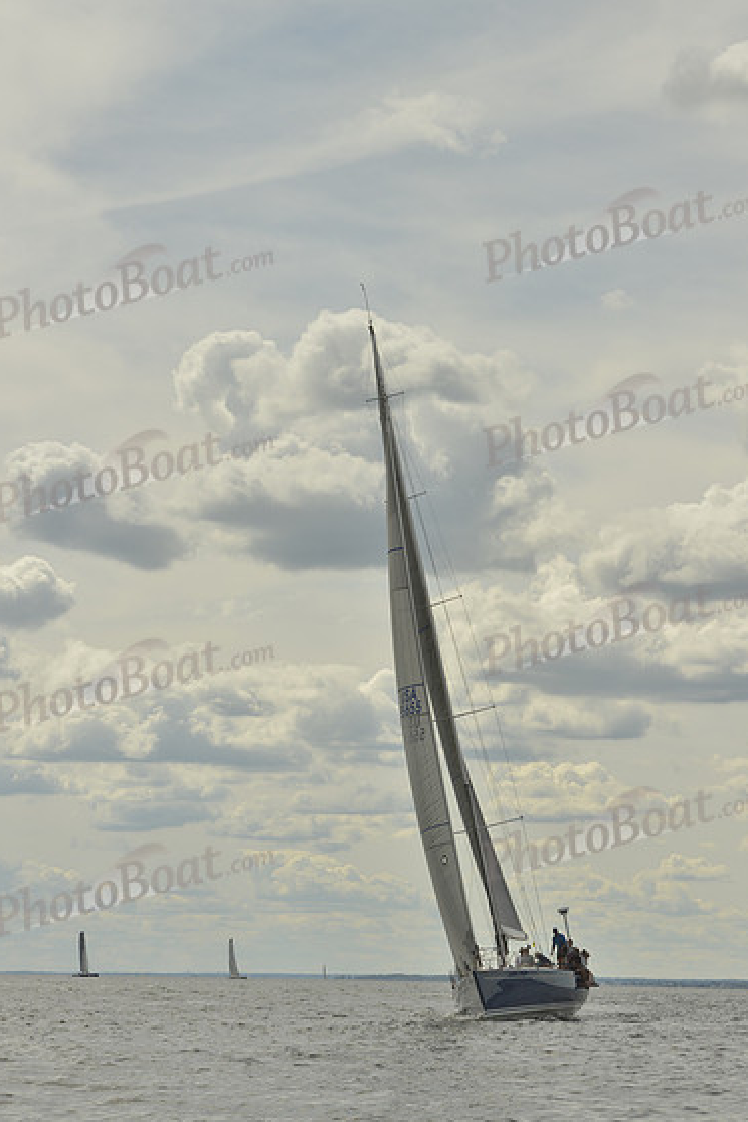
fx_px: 3241
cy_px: 549
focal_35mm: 104
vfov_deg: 19.6
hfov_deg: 13.2
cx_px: 379
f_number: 9
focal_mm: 100
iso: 200
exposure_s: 1/1000
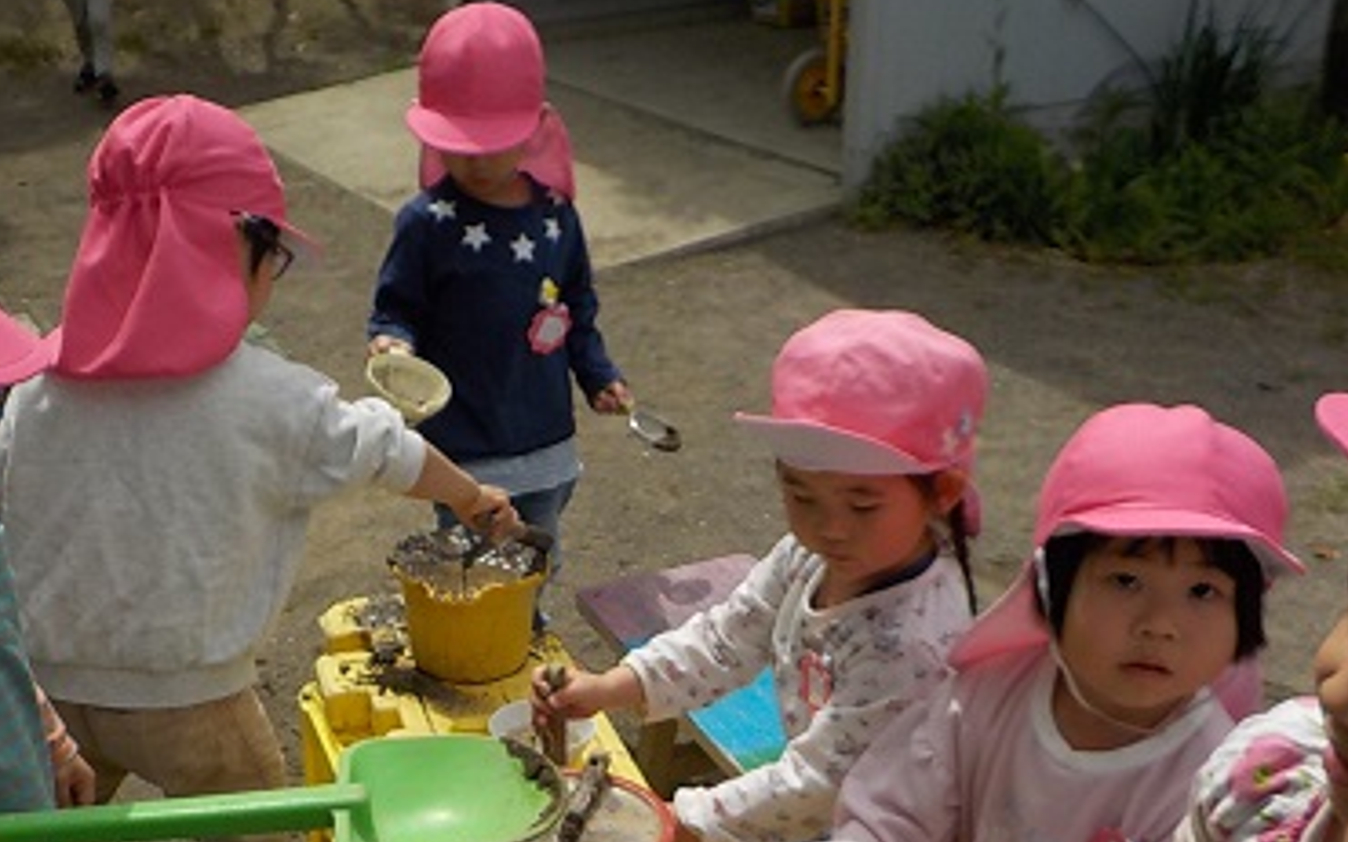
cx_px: 517
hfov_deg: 45.9
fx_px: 1579
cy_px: 636
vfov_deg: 29.4
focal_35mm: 43
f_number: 3.3
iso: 125
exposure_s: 1/1250
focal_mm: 4.1
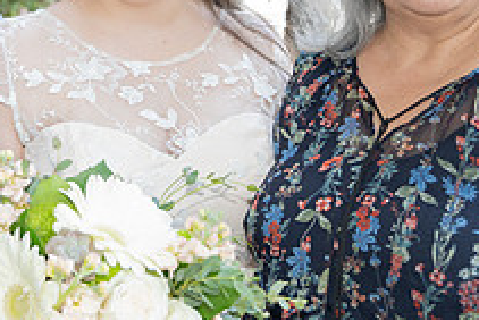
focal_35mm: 66
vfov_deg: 19.7
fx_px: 879
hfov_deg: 30.0
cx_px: 116
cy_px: -40
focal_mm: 24
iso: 640
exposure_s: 1/250
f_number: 3.2
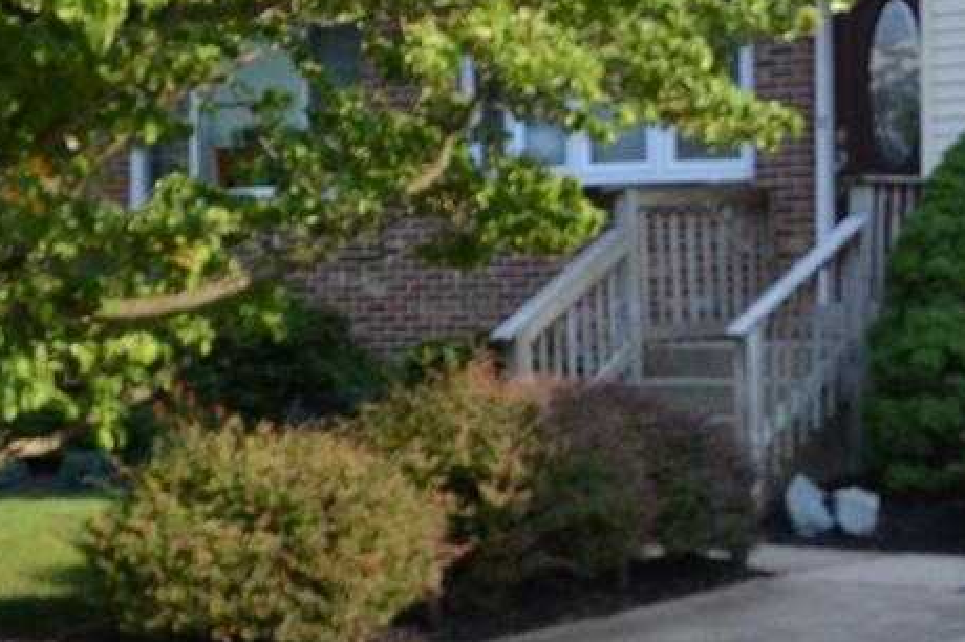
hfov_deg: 20.8
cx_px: 1026
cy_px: 380
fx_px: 2518
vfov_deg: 14.5
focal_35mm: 94
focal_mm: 20
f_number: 6.3
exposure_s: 1/160
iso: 100
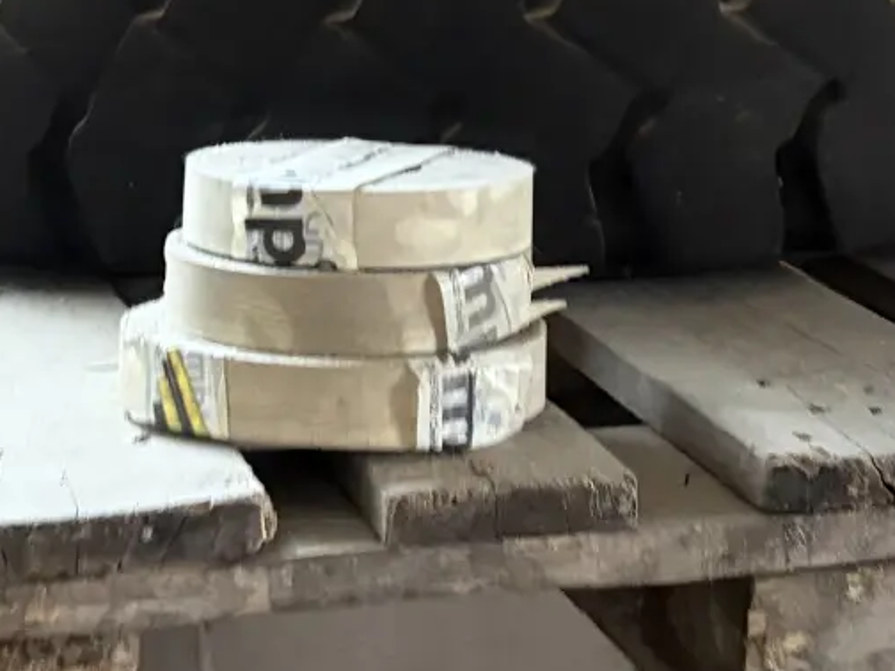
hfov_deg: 19.8
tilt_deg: -8.5
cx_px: 522
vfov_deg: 14.7
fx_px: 2560
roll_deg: +4.8
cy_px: -16
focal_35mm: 99
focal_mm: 5.96
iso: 500
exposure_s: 1/60
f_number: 1.6
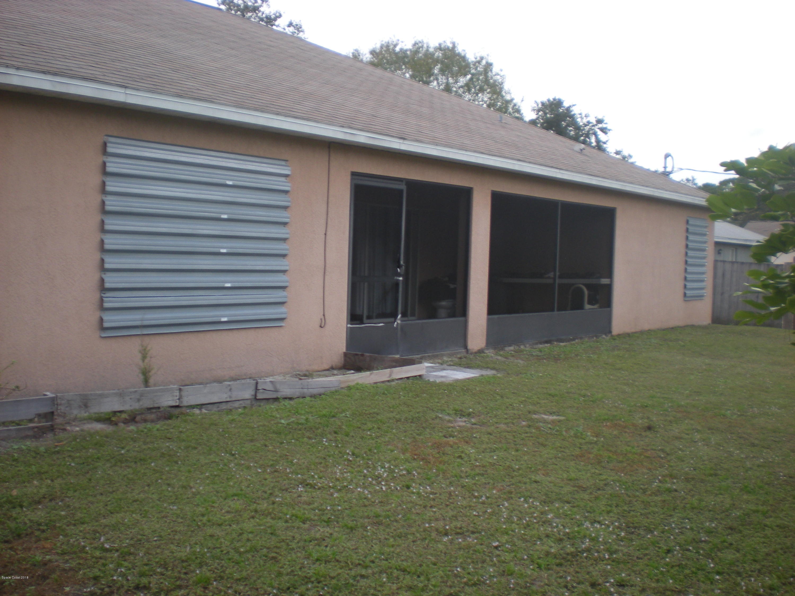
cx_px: 398
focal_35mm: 38
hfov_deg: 49.0
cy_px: 298
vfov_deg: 37.7
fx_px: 873
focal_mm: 6.3
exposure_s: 1/118
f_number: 3.1
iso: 64
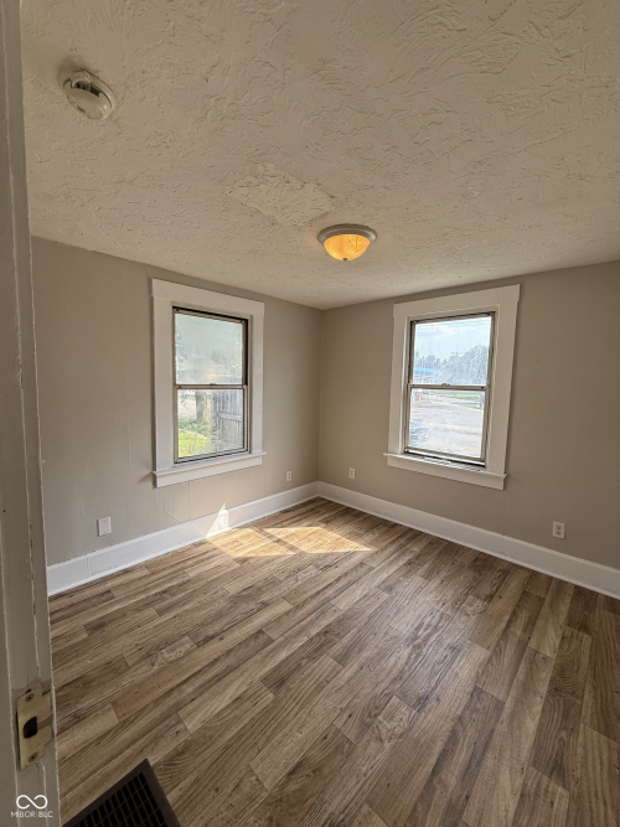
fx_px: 334
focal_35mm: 14
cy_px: 414
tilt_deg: -5.6
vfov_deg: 102.1
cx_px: 310
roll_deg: -2.0
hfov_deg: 85.7
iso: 64
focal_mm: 2.22
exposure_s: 1/388
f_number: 2.2
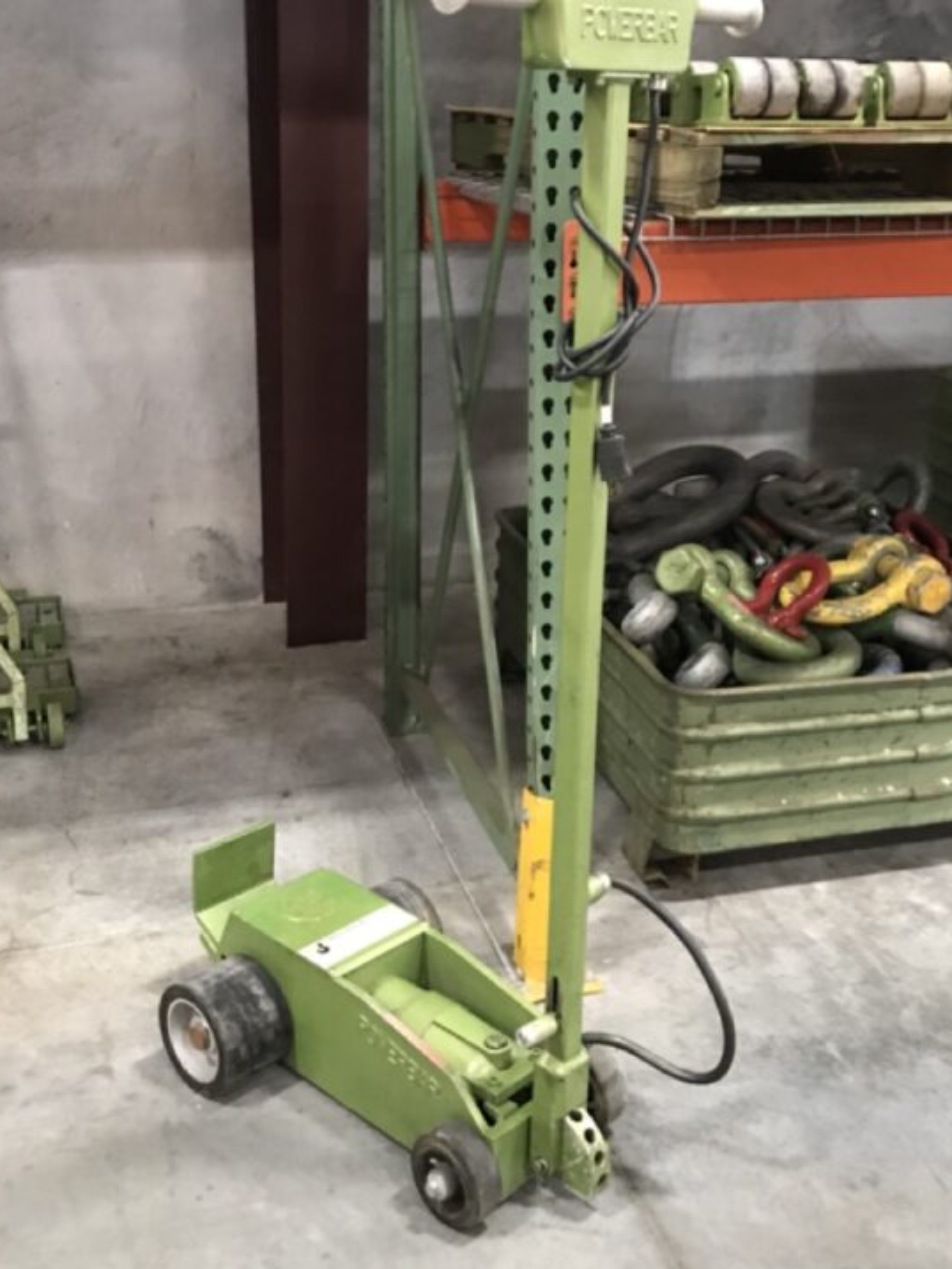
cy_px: 496
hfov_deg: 35.9
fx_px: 1466
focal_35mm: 40
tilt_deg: -13.7
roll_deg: -0.8
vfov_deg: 46.5
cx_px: 515
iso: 100
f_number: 1.8
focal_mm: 3.99
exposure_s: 1/11
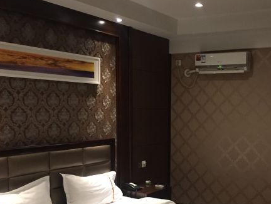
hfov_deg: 39.3
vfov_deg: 30.3
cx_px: 206
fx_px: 368
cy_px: 156
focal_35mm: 47
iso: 250
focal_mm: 4.15
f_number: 2.2
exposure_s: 1/25
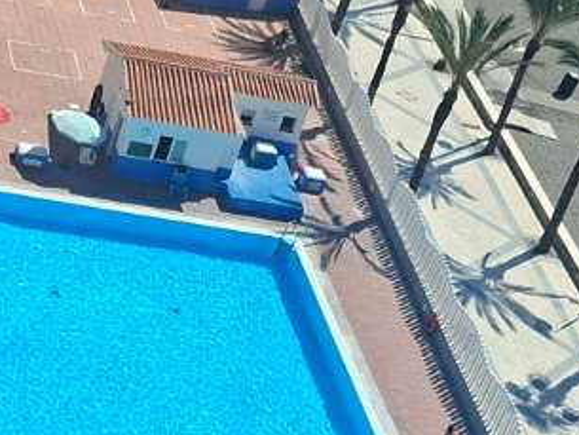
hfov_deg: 16.8
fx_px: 1891
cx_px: -66
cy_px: 107
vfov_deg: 13.1
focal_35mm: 113
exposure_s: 1/2611
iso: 50
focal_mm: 5.54
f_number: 1.8
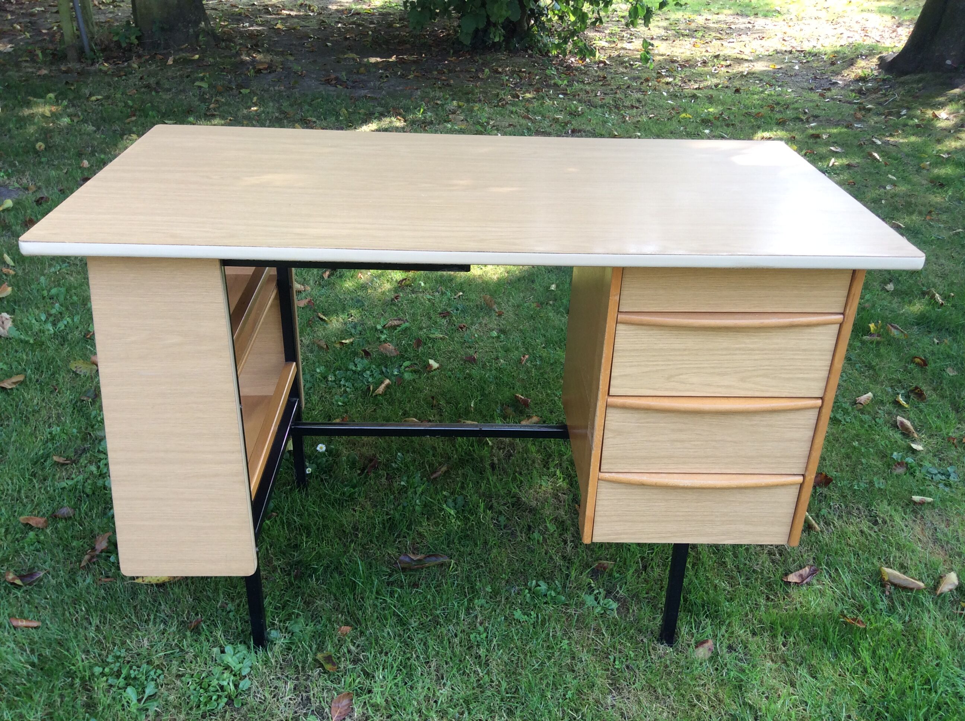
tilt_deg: -30.7
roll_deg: -0.6
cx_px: 482
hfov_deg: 56.9
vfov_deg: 44.1
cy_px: 360
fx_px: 891
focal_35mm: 32
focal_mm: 3.3
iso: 32
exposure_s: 1/100
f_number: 2.4
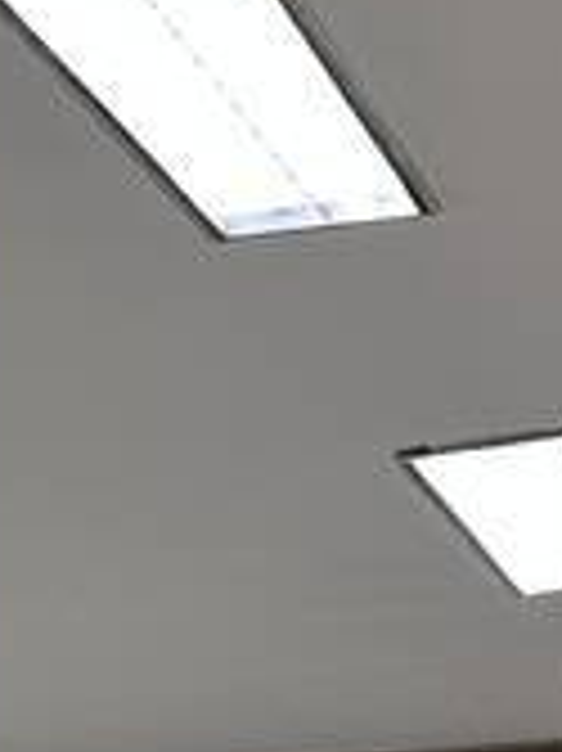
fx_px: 3360
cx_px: -252
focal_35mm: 155
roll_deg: -0.5
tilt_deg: -1.4
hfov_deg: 9.3
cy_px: 1504
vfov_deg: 11.5
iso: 160
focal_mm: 6.86
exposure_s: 1/60
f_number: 1.78
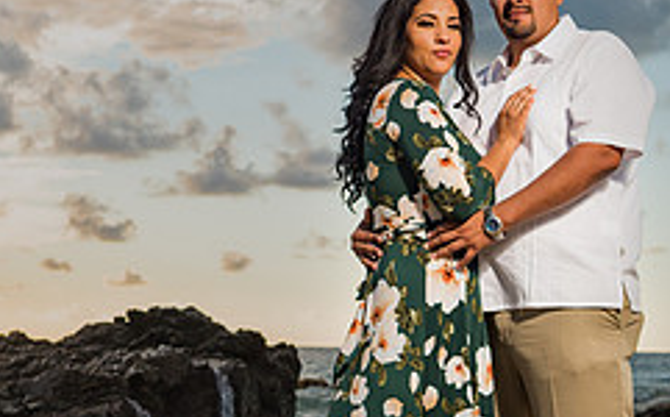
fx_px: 1569
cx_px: 264
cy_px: 196
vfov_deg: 15.1
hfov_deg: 24.1
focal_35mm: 86
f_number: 5.6
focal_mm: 35
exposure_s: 1/200
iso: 100
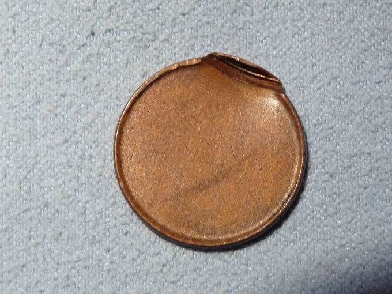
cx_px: 196
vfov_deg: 12.9
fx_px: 1302
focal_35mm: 115
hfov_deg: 17.1
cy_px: 147
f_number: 3.4
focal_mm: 11.5
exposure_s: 1/30
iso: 320
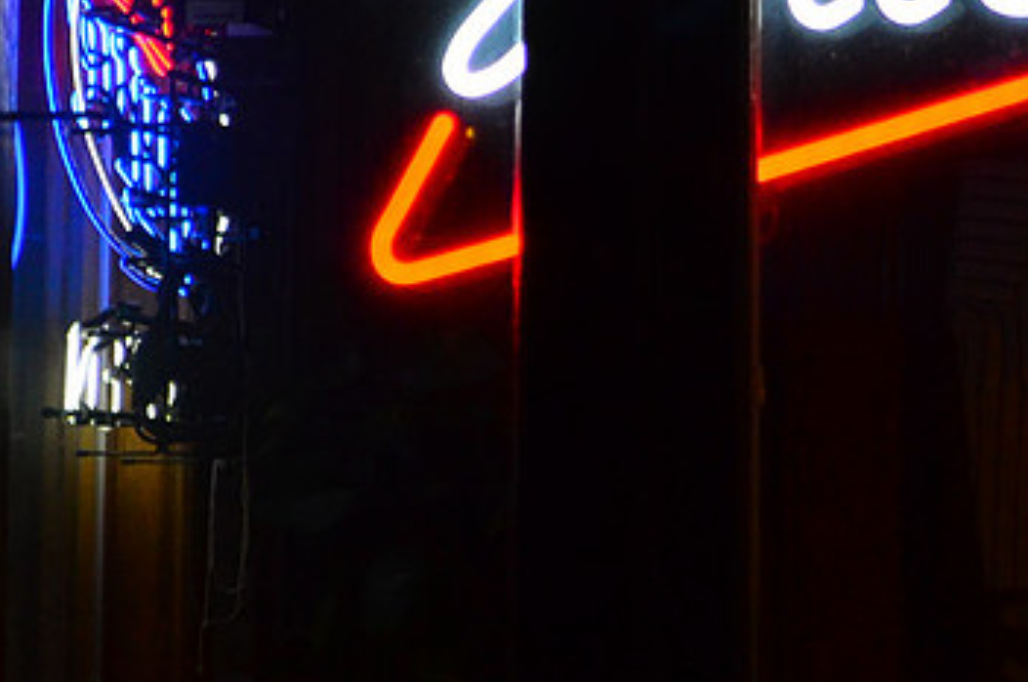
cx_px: 1110
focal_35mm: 259
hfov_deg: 7.9
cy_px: -89
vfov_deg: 5.3
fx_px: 7373
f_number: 5.6
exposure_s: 1/30
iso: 800
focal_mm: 55
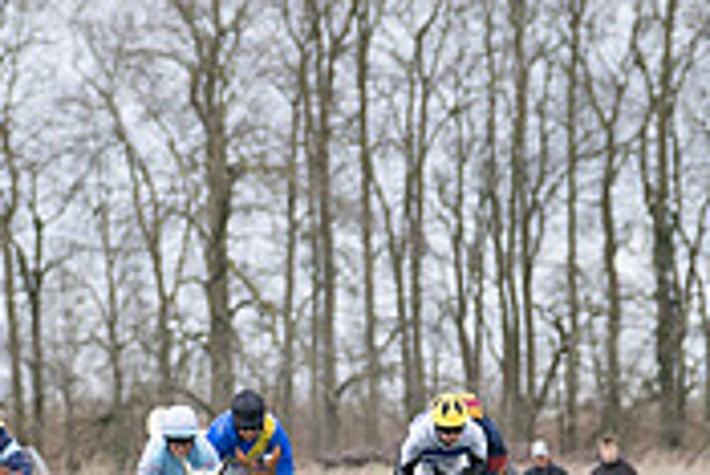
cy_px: 522
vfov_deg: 1.5
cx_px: 345
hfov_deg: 2.2
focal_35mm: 946
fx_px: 18672
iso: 500
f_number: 4
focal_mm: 190
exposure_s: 1/1250
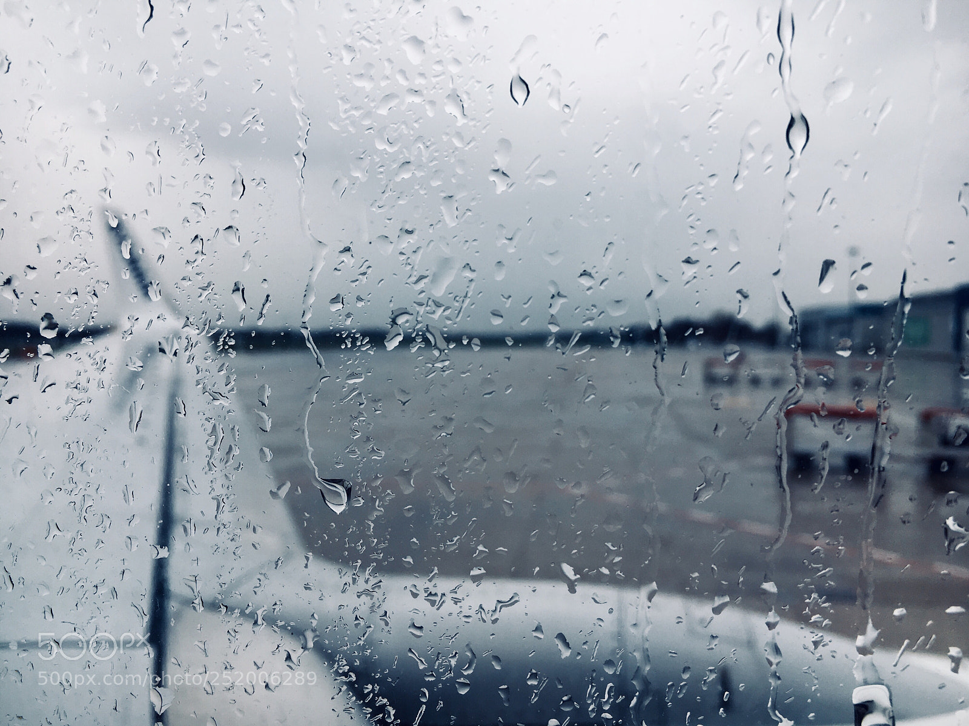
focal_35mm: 29
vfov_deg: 48.2
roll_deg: -0.2
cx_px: 484
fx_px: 812
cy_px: 363
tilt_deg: -0.3
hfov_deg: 61.7
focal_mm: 4.15
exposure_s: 1/163
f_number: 2.2
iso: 25
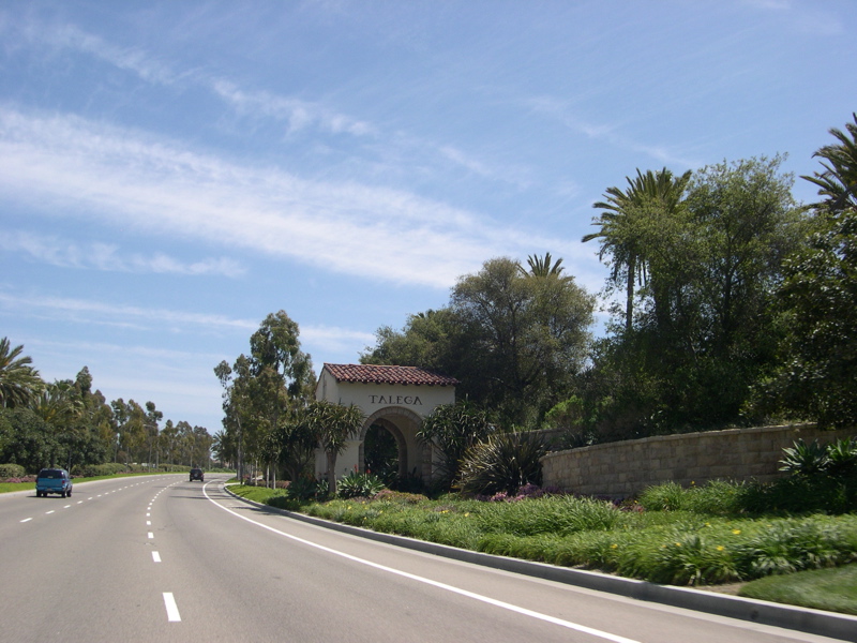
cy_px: 322
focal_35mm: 38
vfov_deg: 37.7
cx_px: 428
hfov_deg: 49.0
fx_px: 941
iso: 100
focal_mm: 8
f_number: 7.6
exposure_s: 1/241
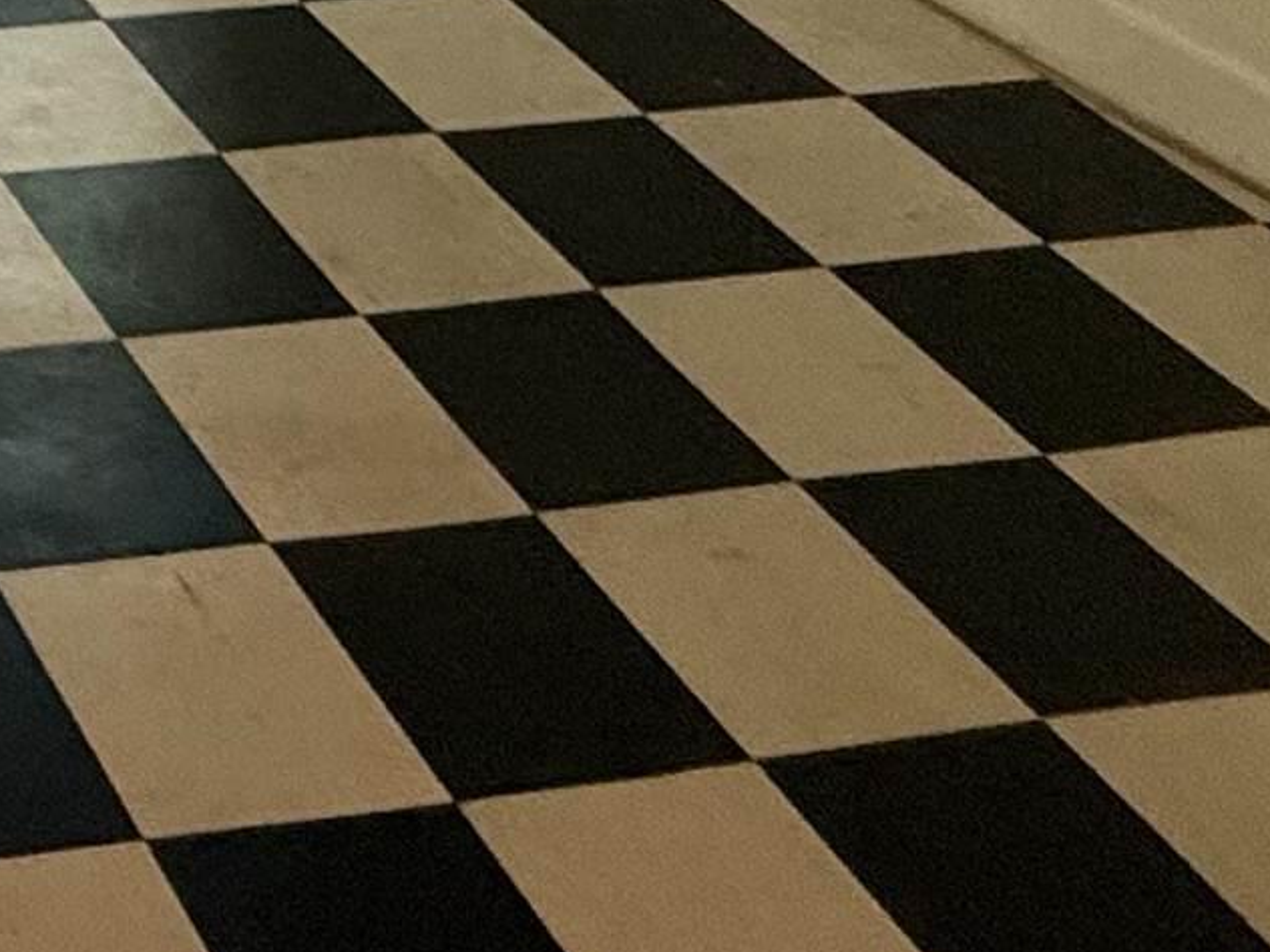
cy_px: -1010
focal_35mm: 68
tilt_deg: -7.2
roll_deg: -1.0
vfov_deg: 16.1
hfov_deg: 22.1
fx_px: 2495
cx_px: -772
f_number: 2.2
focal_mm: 2.22
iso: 250
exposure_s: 1/120
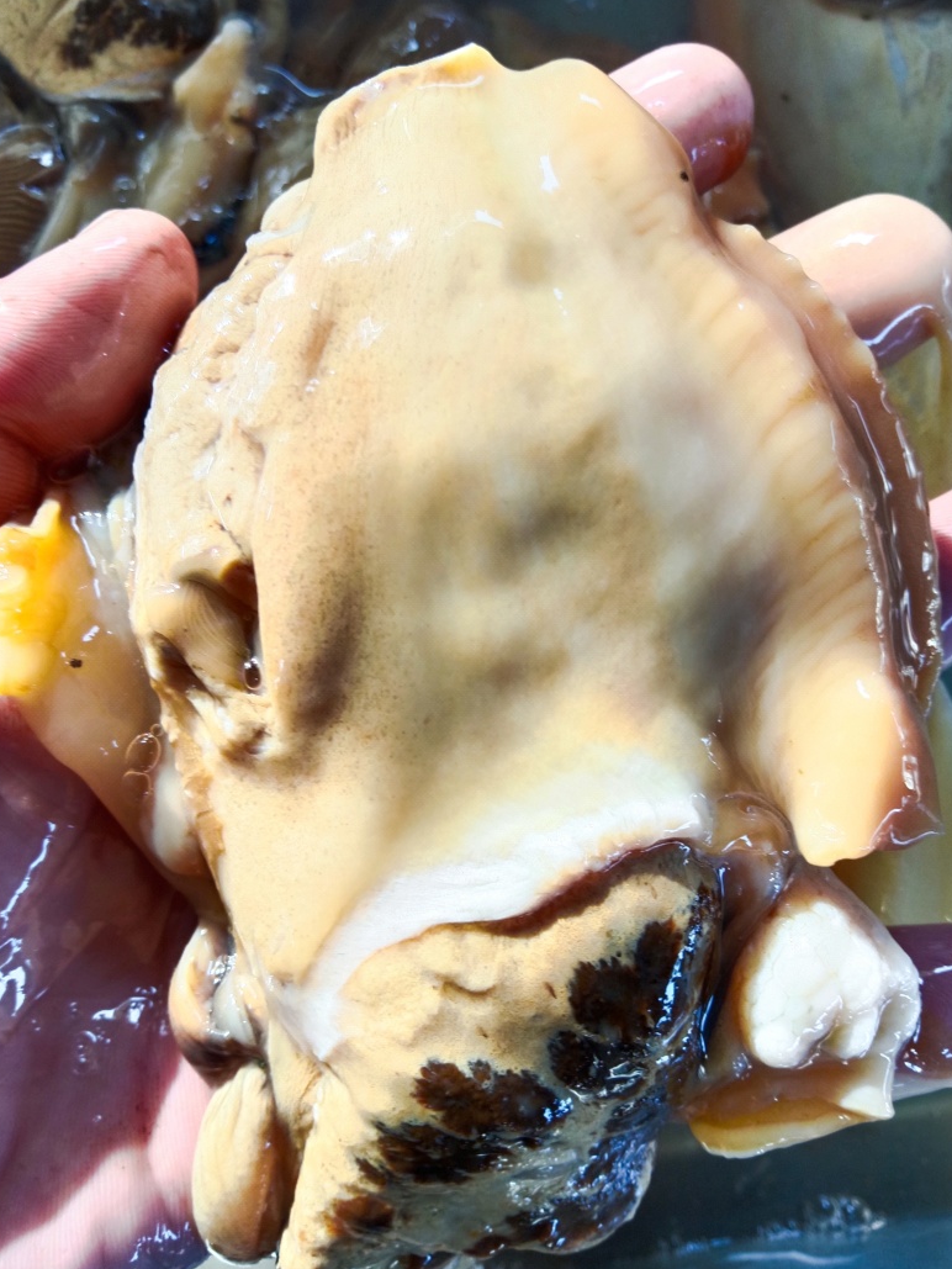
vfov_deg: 63.4
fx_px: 1027
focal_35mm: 28
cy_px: 636
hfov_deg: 49.8
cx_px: 475
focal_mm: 3.66
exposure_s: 1/33.3
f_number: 2.2
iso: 119
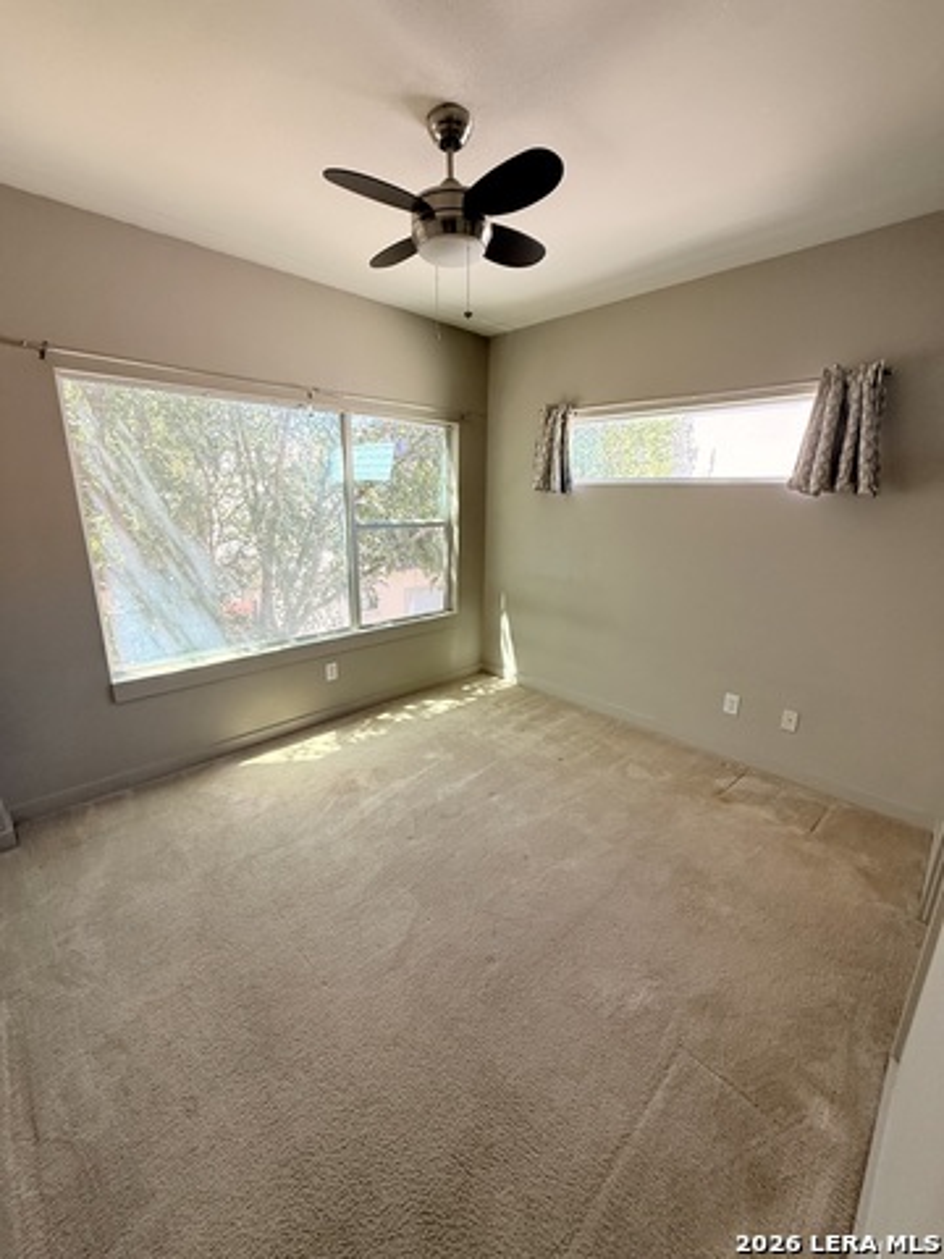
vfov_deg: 102.1
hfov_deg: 85.7
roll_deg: -0.4
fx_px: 509
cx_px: 472
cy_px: 630
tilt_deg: -14.0
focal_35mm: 14
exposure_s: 1/99
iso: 125
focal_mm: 2.22
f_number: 2.2
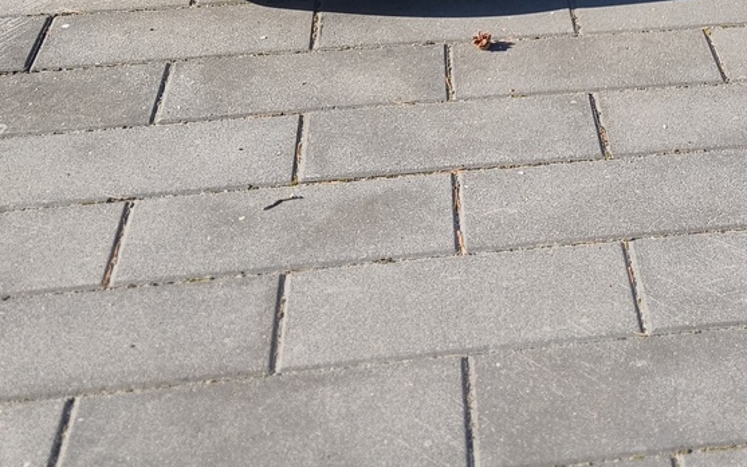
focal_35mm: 70
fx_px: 1425
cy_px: -318
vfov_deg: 16.3
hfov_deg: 28.5
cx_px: 638
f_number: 1.7
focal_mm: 5.35
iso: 50
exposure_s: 1/1359
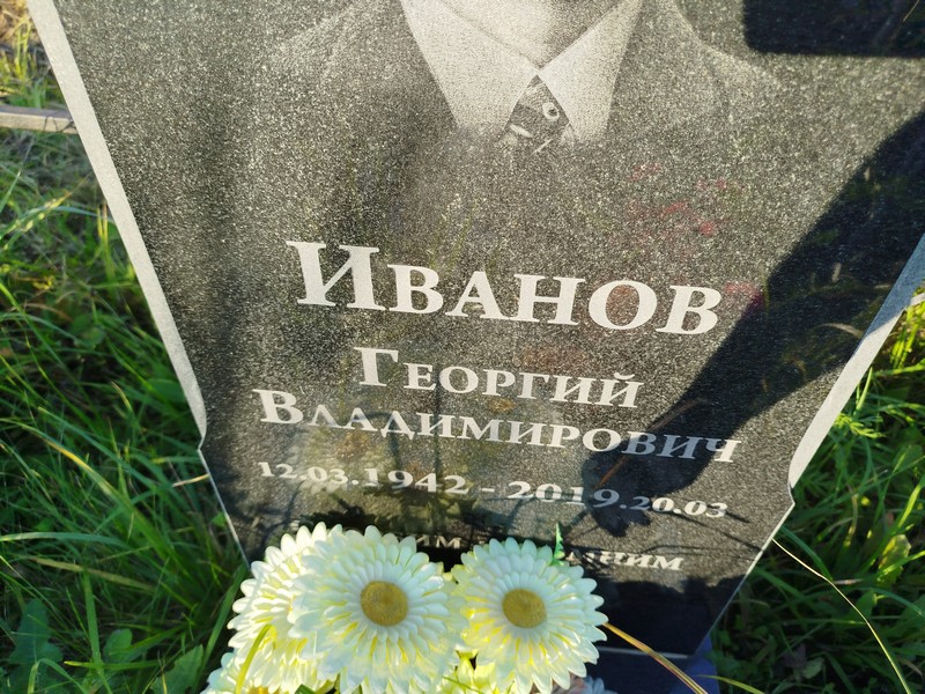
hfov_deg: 71.6
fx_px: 641
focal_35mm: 24
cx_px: 462
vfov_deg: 56.8
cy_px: 347
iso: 50
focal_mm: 5.31
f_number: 1.7
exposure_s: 1/229
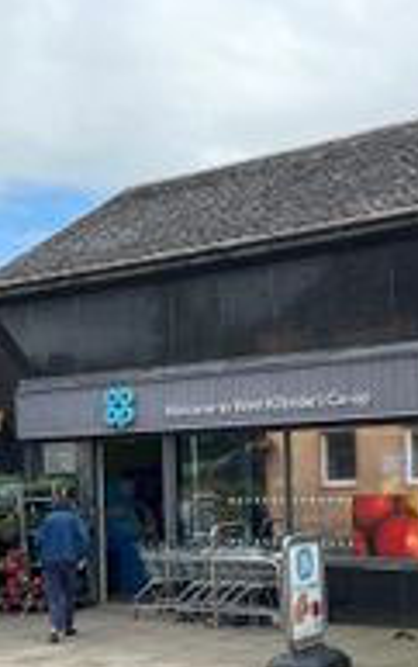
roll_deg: +1.8
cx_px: 190
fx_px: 1037
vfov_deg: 35.0
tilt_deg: +0.7
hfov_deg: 22.8
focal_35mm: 57
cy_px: 484
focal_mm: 4.2
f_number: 1.6
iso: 32
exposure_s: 1/910
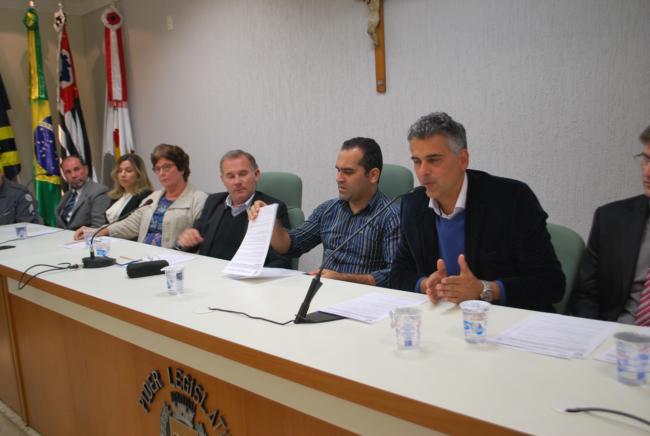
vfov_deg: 40.1
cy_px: 218
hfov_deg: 57.1
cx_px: 325
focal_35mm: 33
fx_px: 597
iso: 250
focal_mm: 22
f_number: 4
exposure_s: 1/30
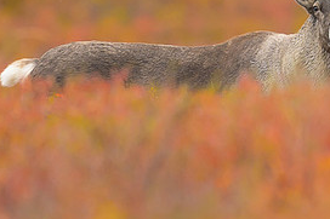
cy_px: -16
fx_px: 16242
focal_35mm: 1773
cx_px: 322
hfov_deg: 1.2
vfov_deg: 0.8
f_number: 5.6
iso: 1600
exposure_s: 1/1000
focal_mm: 560
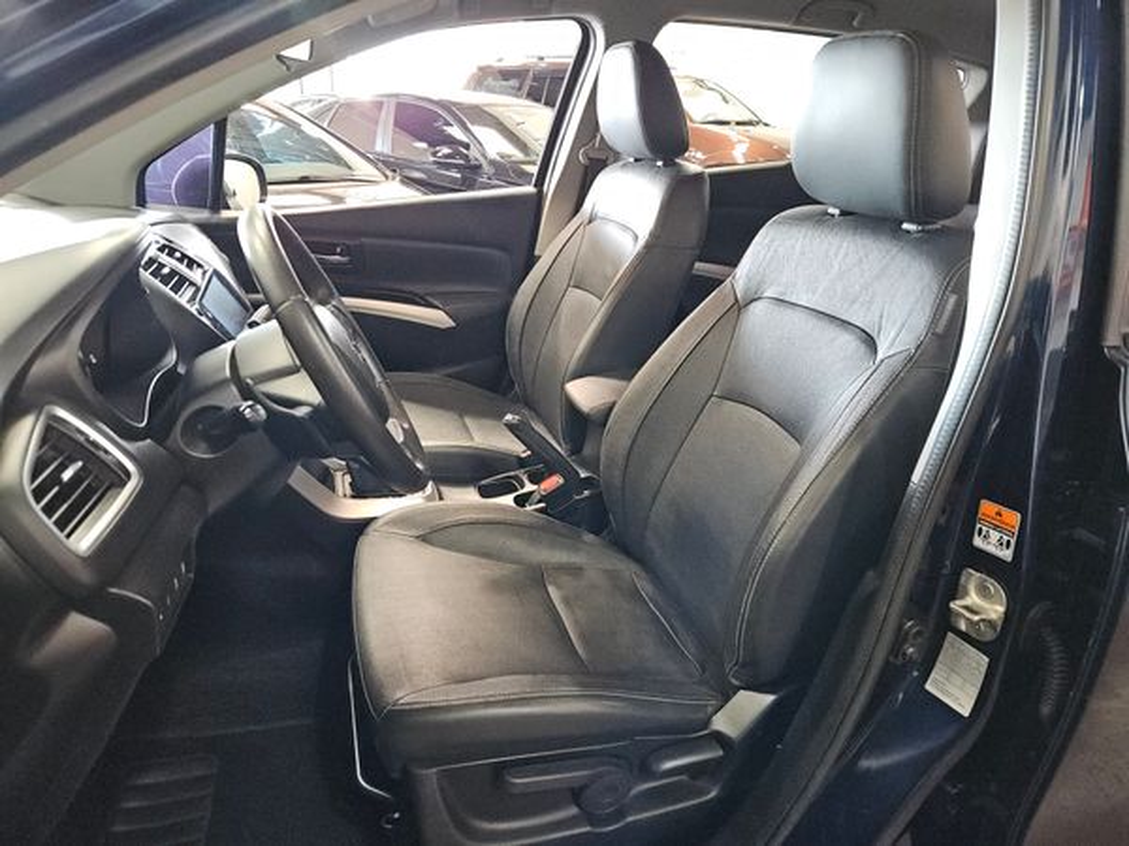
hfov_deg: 73.9
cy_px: 423
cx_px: 564
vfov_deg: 58.9
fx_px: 750
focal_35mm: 23
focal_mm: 5.4
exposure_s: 1/120
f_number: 1.8
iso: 800
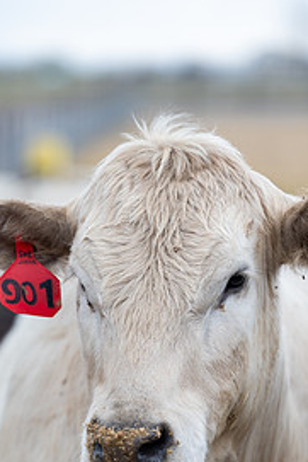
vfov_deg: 9.5
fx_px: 2768
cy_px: 295
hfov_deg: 6.4
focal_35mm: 216
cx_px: 157
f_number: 2.8
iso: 125
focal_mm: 130
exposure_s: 1/1000
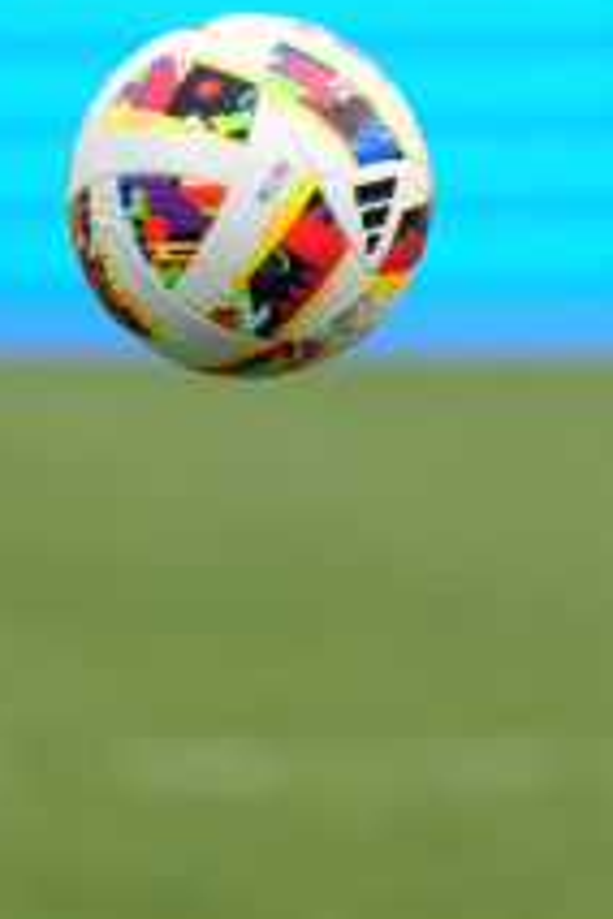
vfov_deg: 1.4
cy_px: 313
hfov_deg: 1.0
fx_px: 36803
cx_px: 1325
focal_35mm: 1441
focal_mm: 300
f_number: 3.5
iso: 1000
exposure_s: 1/2500
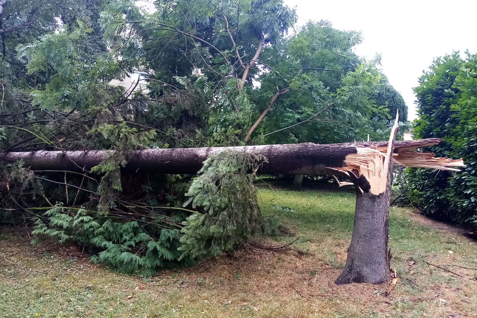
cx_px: 237
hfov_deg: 65.5
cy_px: 182
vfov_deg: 46.3
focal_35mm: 28
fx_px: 371
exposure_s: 1/180
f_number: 1.8
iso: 104
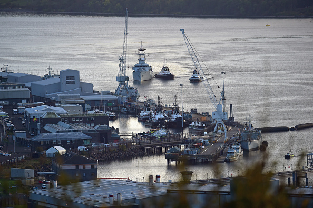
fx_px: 3475
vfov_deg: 3.4
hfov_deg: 5.2
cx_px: 156
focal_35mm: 400
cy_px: 104
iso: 720
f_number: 5
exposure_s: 1/1600
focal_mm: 400
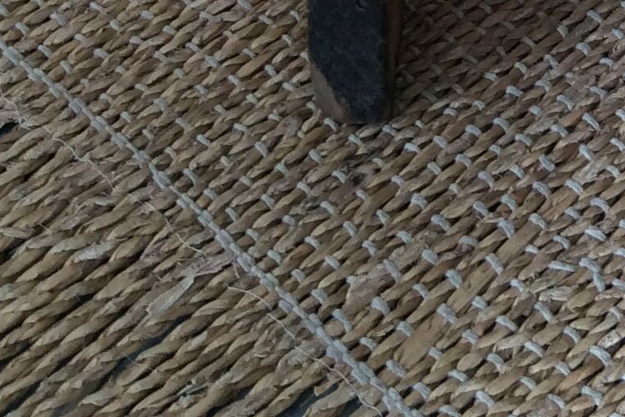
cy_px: -344
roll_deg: -3.3
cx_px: 927
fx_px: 1945
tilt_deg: -41.4
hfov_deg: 16.7
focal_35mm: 112
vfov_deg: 11.3
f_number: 2.4
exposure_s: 1/33
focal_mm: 3.3
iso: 40
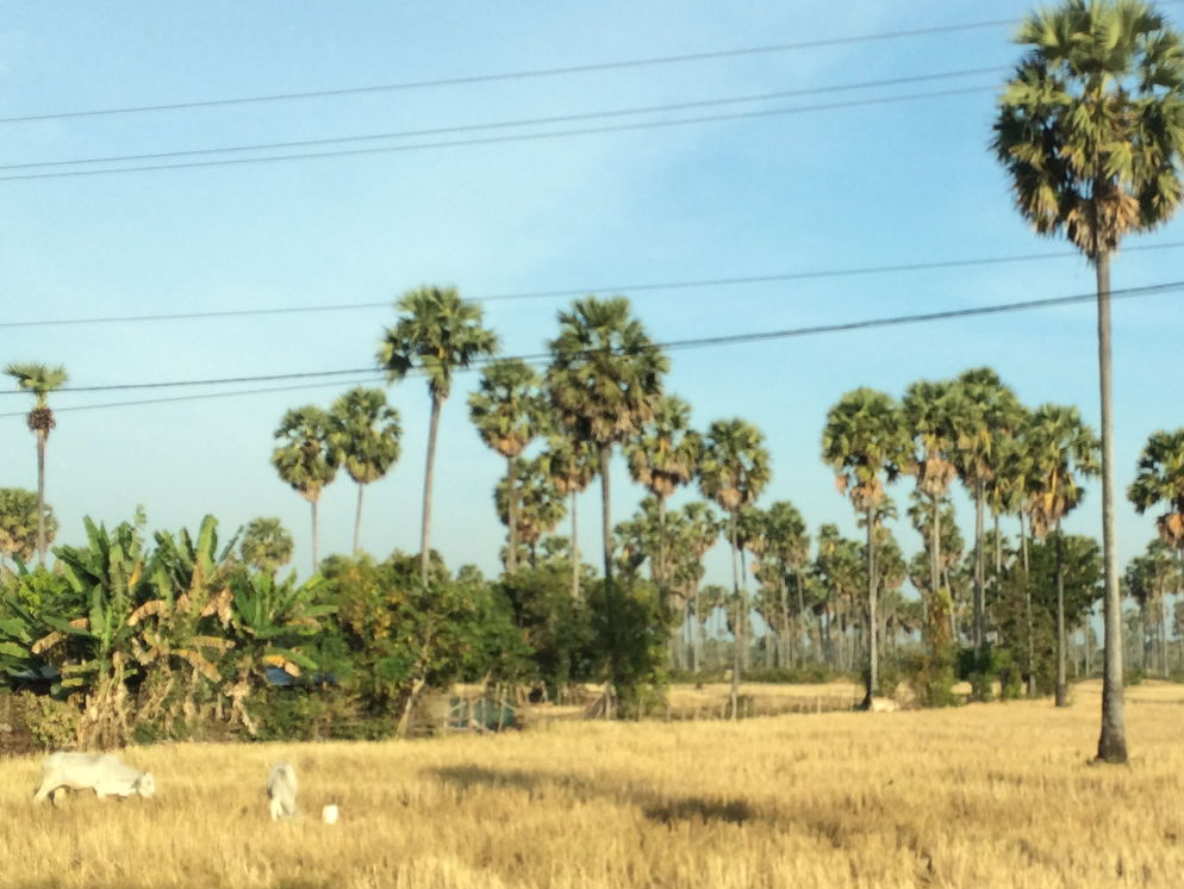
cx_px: 820
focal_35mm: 56
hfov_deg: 33.9
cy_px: 515
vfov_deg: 26.1
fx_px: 1916
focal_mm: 4.15
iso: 32
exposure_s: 1/1368
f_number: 2.2
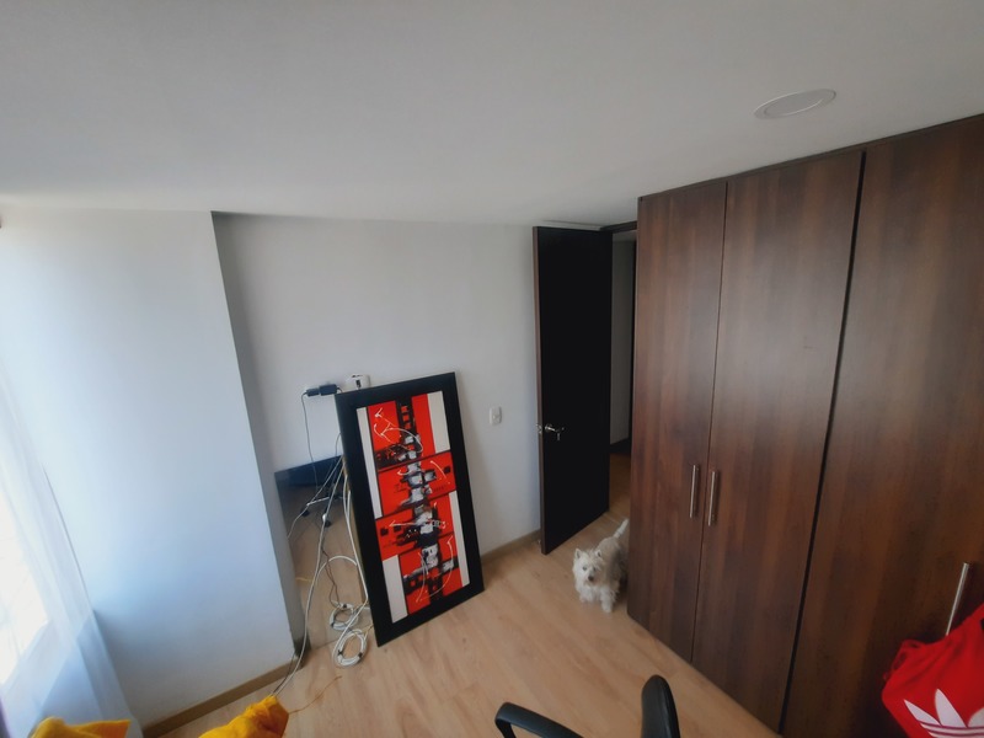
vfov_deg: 89.9
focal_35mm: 13
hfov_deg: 106.2
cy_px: 369
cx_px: 492
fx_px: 370
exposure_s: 1/60
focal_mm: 1.74
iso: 50
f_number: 2.2
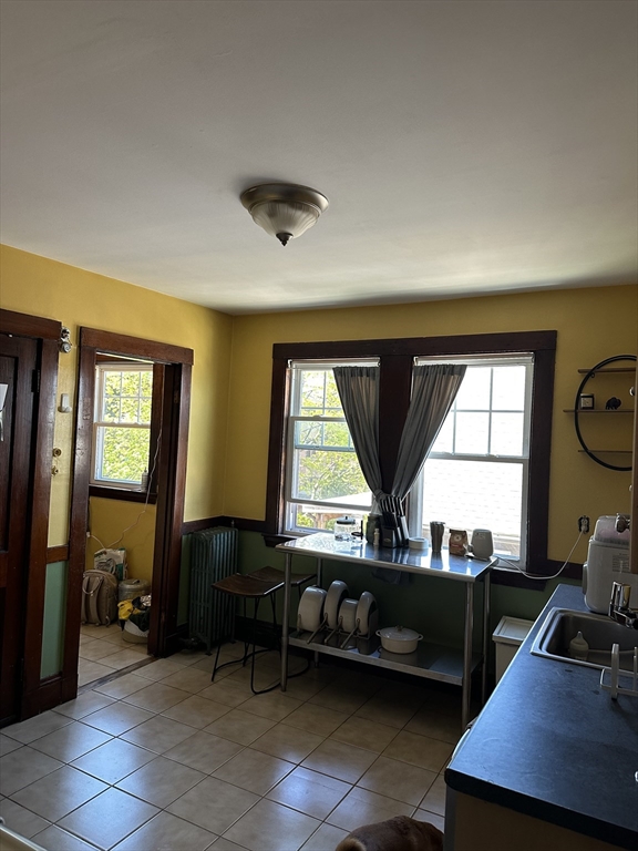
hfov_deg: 56.8
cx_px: 319
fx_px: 590
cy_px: 426
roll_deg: -2.7
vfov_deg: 71.6
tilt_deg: +4.2
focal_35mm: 24
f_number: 1.78
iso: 200
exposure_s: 1/121
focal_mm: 6.86
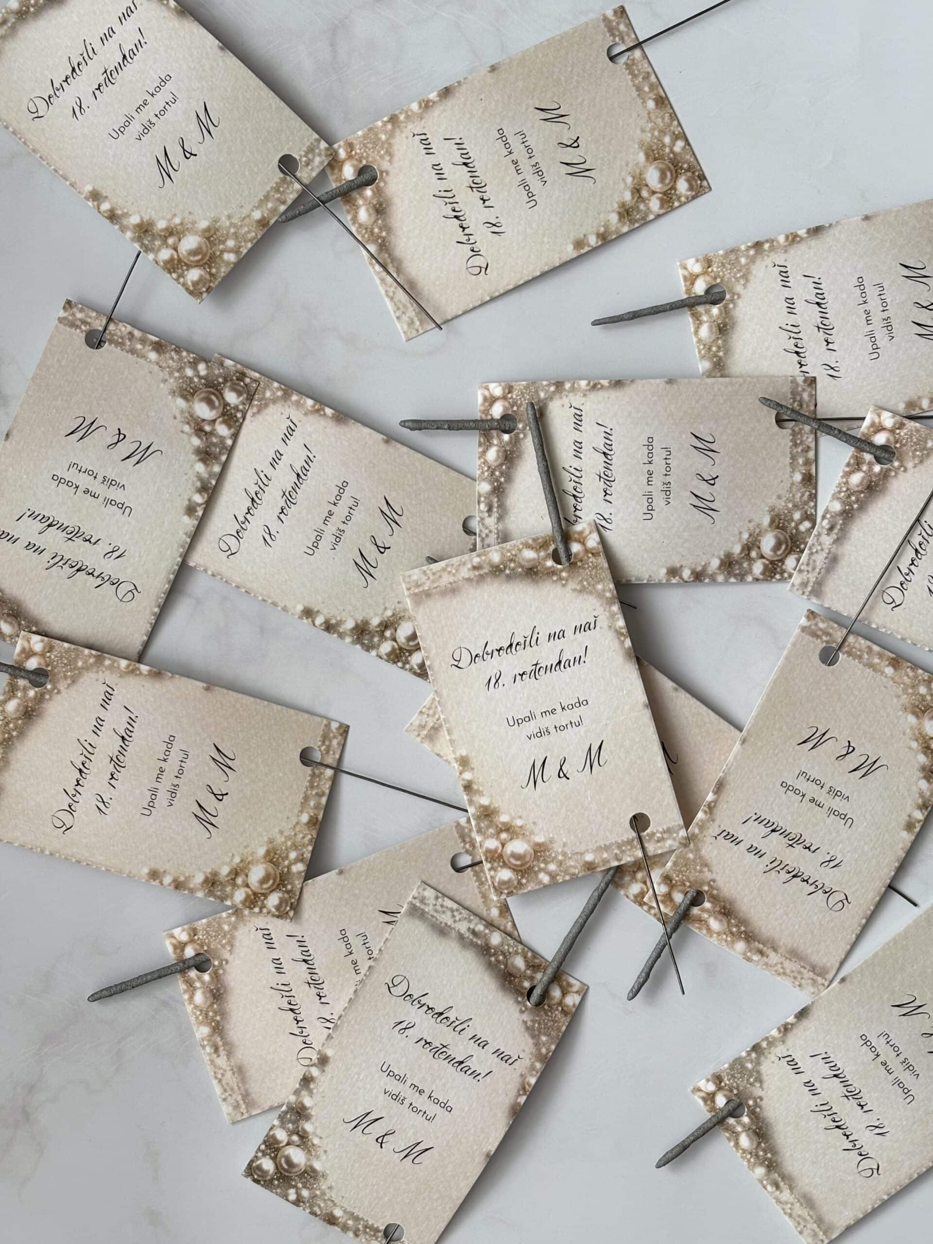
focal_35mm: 52
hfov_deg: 28.0
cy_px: 622
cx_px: 466
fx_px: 1869
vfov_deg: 36.8
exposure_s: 1/121
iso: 50
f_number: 1.6
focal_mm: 5.96
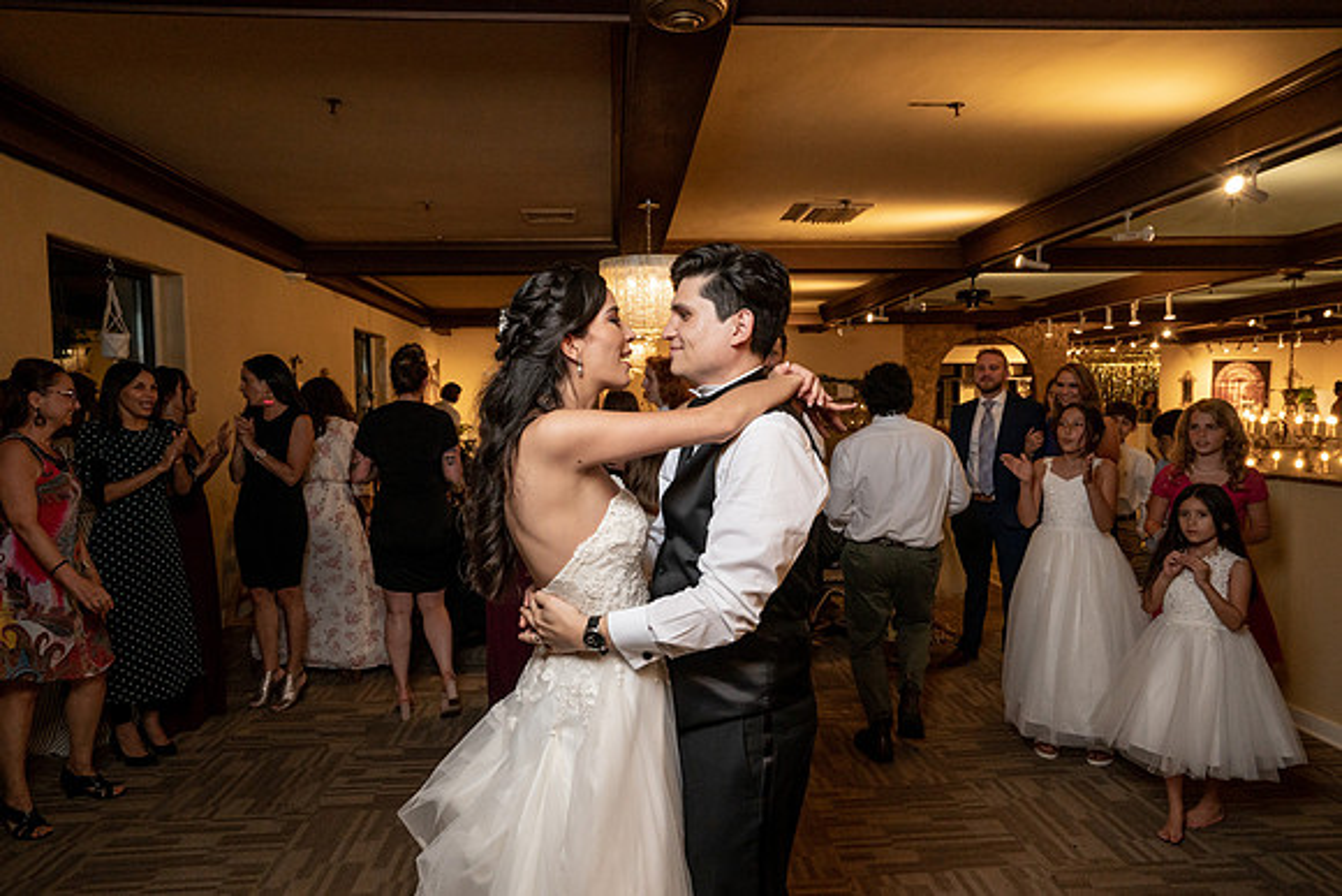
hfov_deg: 75.4
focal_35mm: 23
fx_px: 869
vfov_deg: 54.5
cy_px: 448
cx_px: 671
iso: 2000
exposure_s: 1/200
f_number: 5.6
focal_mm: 23
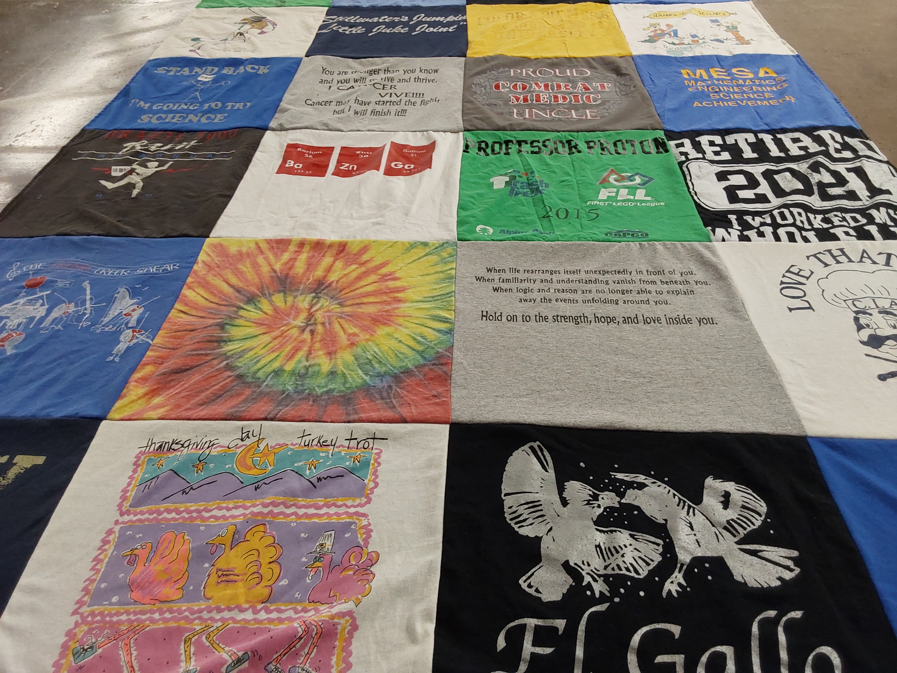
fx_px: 726
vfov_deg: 49.7
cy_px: 336
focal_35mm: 28
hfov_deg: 63.4
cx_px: 448
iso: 80
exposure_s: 1/60
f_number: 1.9
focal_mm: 2.91
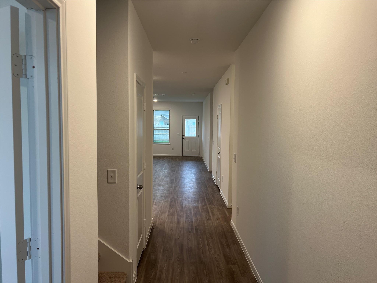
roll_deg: -0.7
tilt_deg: -3.8
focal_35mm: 26
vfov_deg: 53.1
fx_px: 283
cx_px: 188
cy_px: 142
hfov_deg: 67.3
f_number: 1.5
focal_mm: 5.7
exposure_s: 1/60
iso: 64
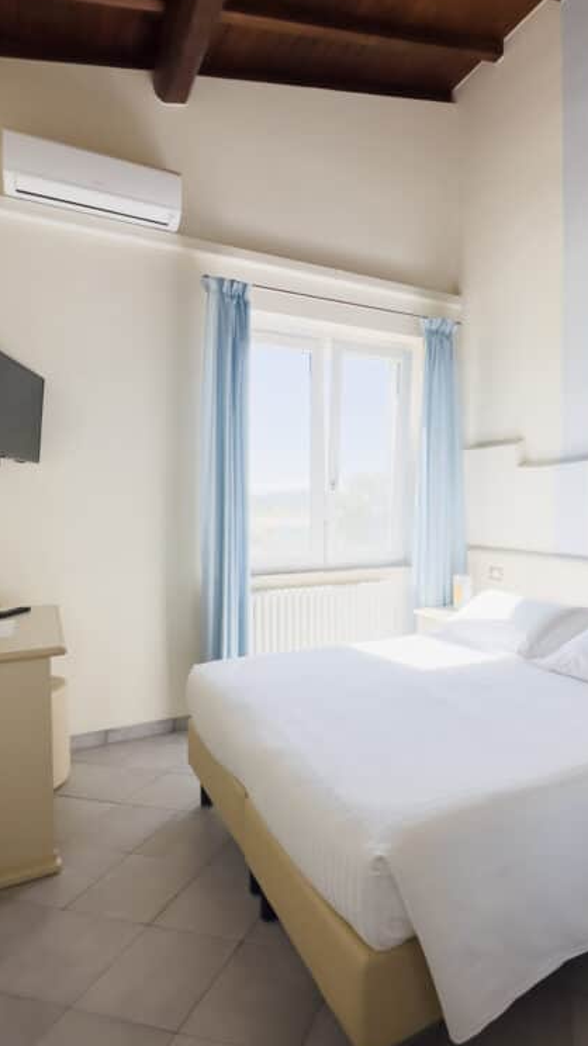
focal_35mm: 21
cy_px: 517
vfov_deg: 83.9
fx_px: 583
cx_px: 425
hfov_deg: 51.7
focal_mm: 2.22
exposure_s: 1/320
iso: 40
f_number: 2.2
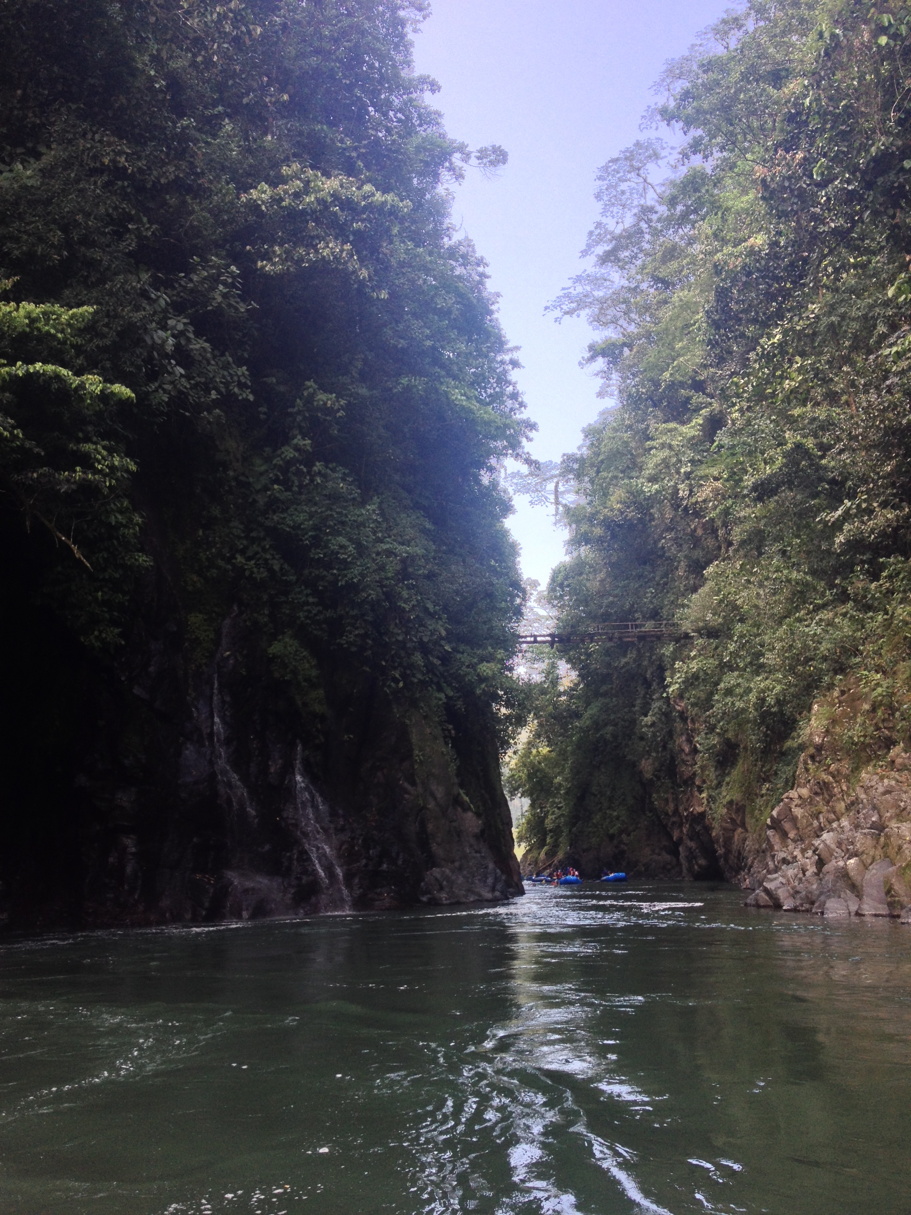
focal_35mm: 35
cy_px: 608
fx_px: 1228
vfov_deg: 52.6
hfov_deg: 40.7
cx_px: 456
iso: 50
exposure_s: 1/193
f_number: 2.4
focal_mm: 4.28
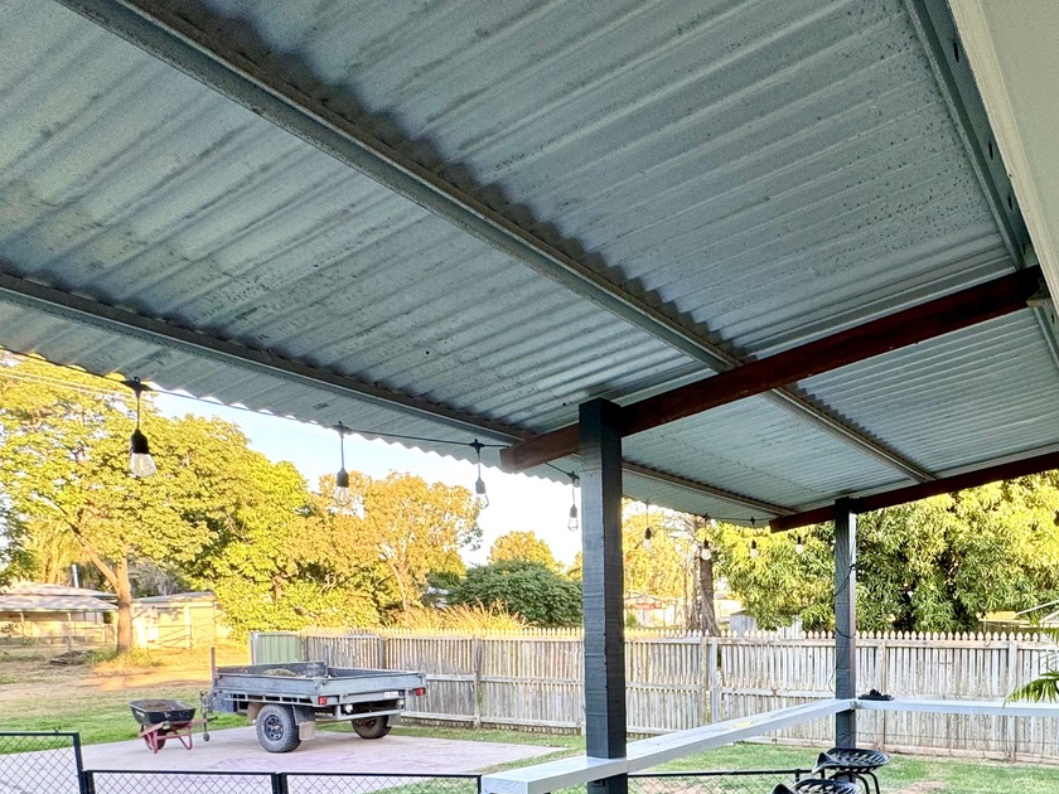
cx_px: 848
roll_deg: +0.0
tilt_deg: -3.7
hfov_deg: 63.4
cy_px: 671
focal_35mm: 25
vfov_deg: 50.4
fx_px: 765
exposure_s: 1/99
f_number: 2.2
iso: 64
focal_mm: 2.22
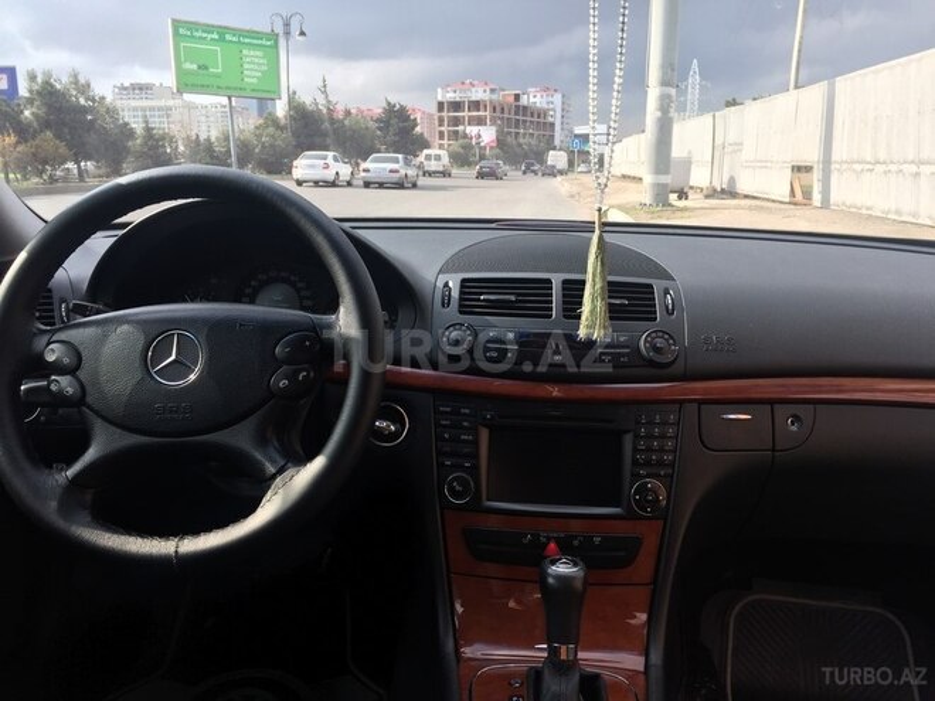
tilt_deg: -13.9
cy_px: 350
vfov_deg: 48.2
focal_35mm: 29
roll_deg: -1.8
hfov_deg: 61.7
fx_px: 783
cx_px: 468
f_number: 2.2
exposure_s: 1/514
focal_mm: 4.15
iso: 32
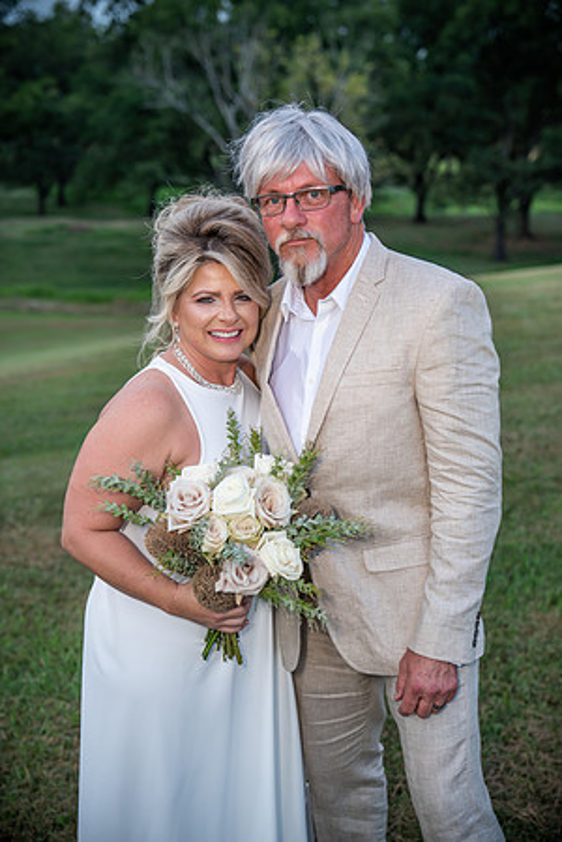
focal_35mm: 47
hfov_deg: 28.6
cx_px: 281
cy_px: 421
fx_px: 1100
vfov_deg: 41.9
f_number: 2.8
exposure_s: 1/125
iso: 400
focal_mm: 47
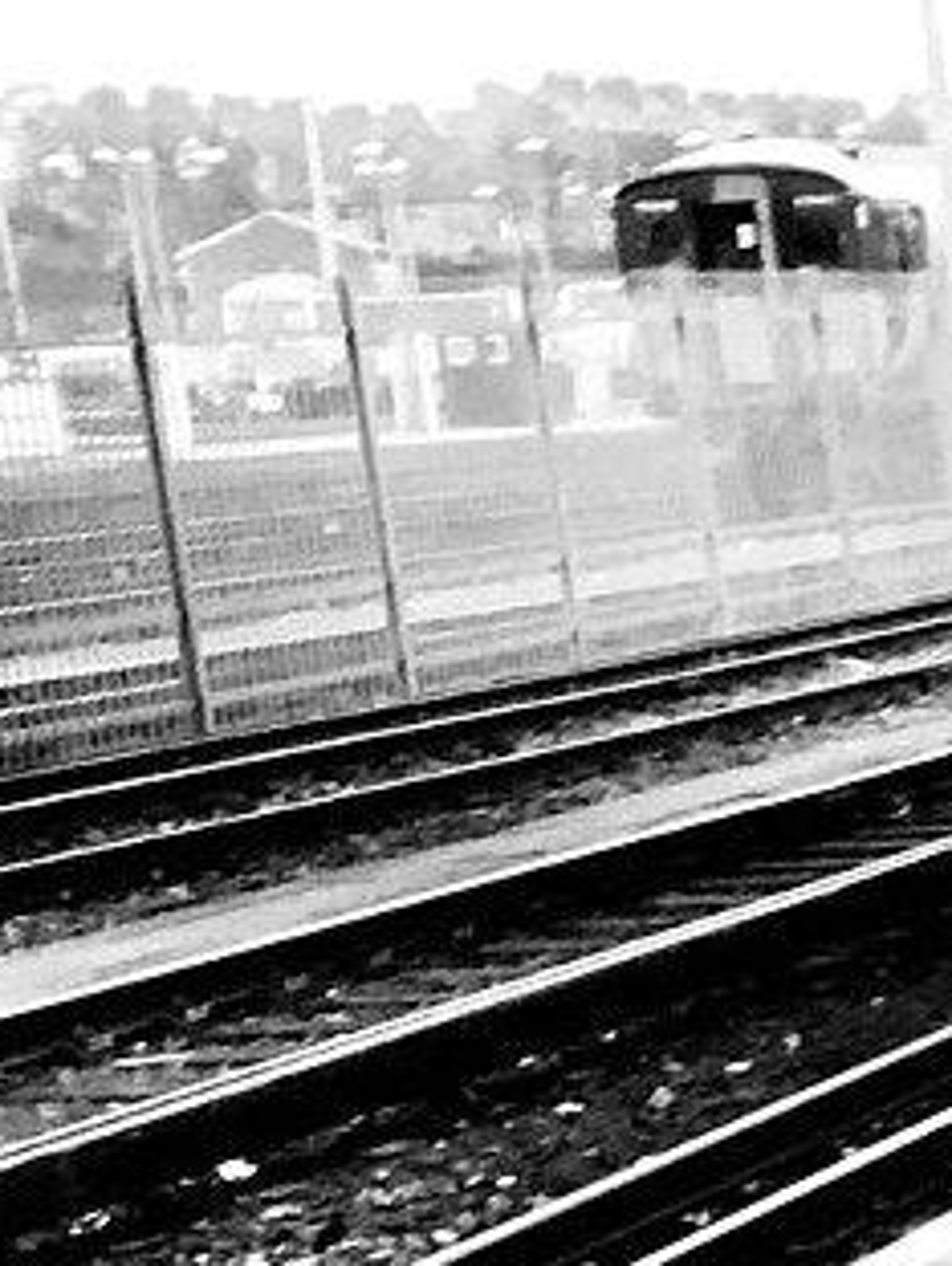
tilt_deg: -21.9
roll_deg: +1.4
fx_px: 5452
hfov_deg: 8.9
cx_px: 2347
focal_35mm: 149
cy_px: 2048
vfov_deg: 12.4
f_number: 2.2
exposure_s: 1/33
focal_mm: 4.15
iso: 50
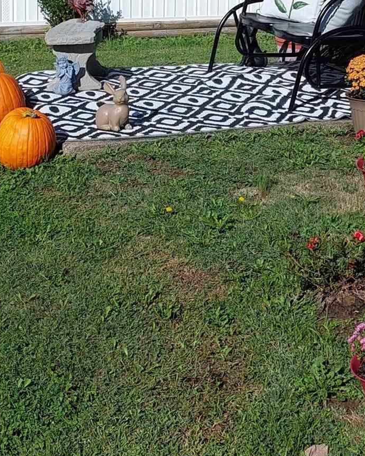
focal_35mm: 83
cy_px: 40
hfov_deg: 18.2
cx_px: 321
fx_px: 1120
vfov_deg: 22.4
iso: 25
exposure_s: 1/2139
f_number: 1.8
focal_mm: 5.23
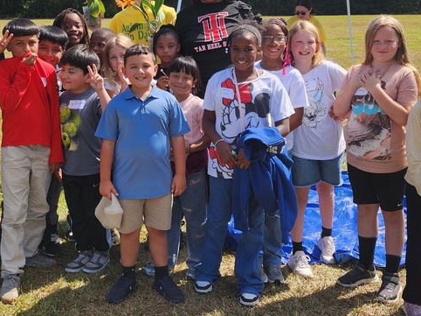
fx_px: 620
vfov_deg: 28.0
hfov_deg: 37.4
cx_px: 178
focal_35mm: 51
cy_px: 67
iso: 50
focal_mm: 5
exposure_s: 1/2346
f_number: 1.8
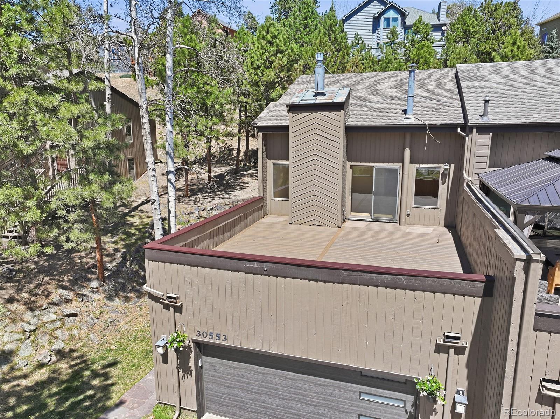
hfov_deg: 71.6
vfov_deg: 56.8
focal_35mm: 24
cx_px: 280
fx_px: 388
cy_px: 210
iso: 110
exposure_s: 1/160
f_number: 8
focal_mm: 12.3
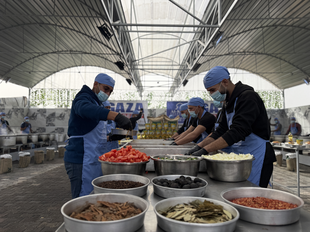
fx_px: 215
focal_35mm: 24
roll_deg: +1.3
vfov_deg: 56.8
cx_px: 155
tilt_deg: +3.3
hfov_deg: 71.6
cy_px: 116
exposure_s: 1/3425
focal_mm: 6.76
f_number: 1.78
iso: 80
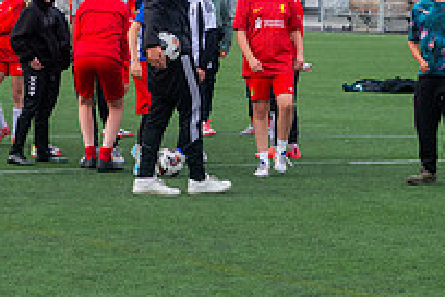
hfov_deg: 8.8
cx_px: 91
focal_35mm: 234
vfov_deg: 5.9
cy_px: 39
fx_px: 2892
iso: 1100
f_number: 4
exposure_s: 1/1000
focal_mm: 70
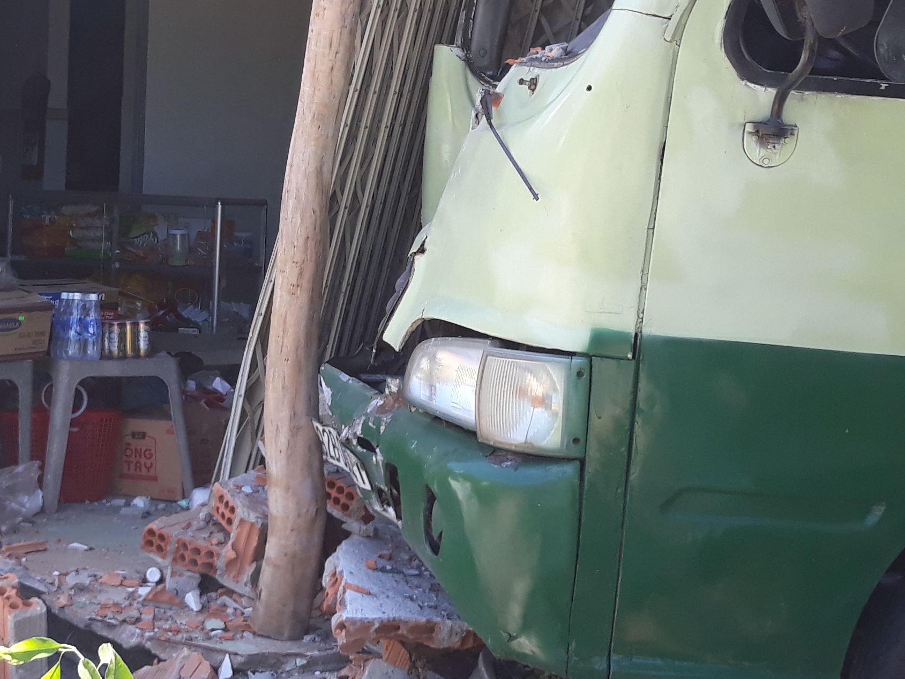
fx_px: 1726
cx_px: 255
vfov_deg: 22.0
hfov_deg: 29.0
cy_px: 130
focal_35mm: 66
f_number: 1.7
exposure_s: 1/268
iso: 40
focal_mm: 3.71
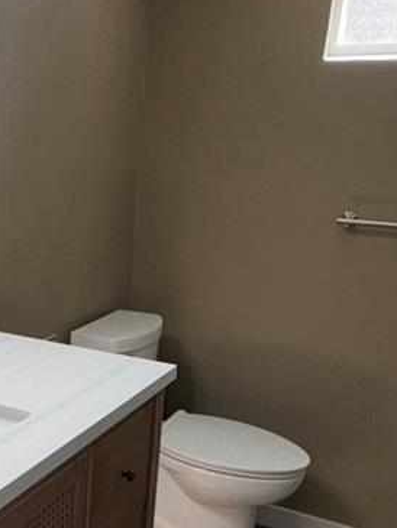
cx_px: 43
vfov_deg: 40.5
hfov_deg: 30.2
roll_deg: -1.7
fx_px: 703
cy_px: 366
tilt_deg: -17.6
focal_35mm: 46
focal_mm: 2.22
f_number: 2.2
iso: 40
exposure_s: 1/122
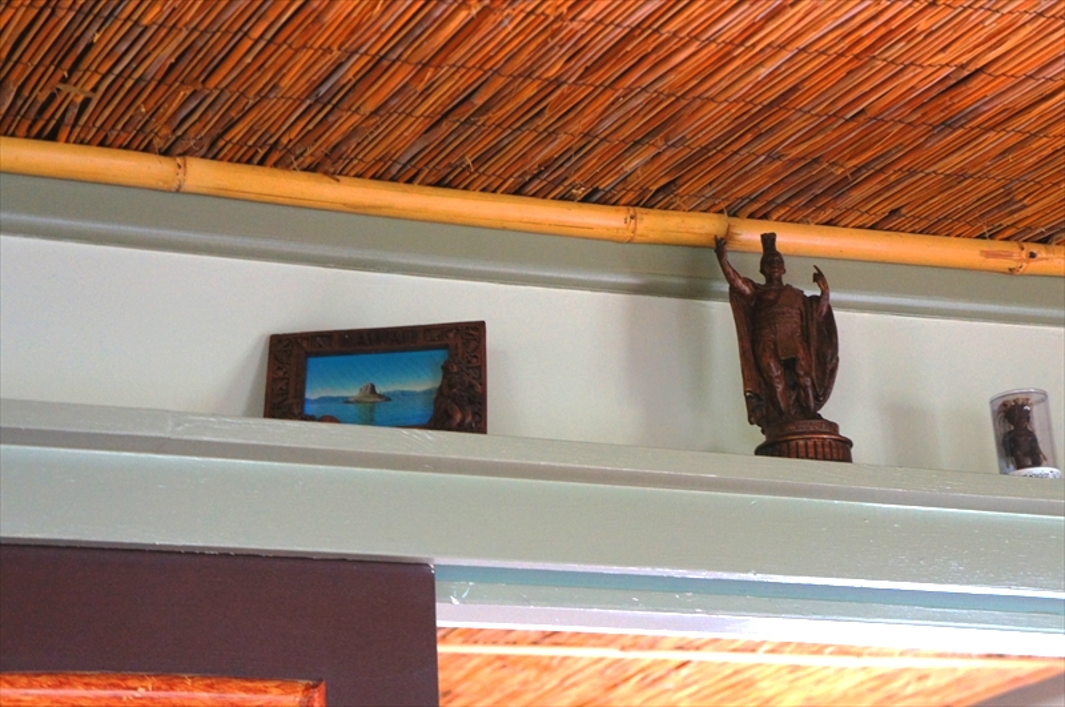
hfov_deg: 24.7
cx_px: 532
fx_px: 2437
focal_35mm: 82
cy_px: 354
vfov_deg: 16.5
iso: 1600
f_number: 5.6
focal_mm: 55
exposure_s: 1/25
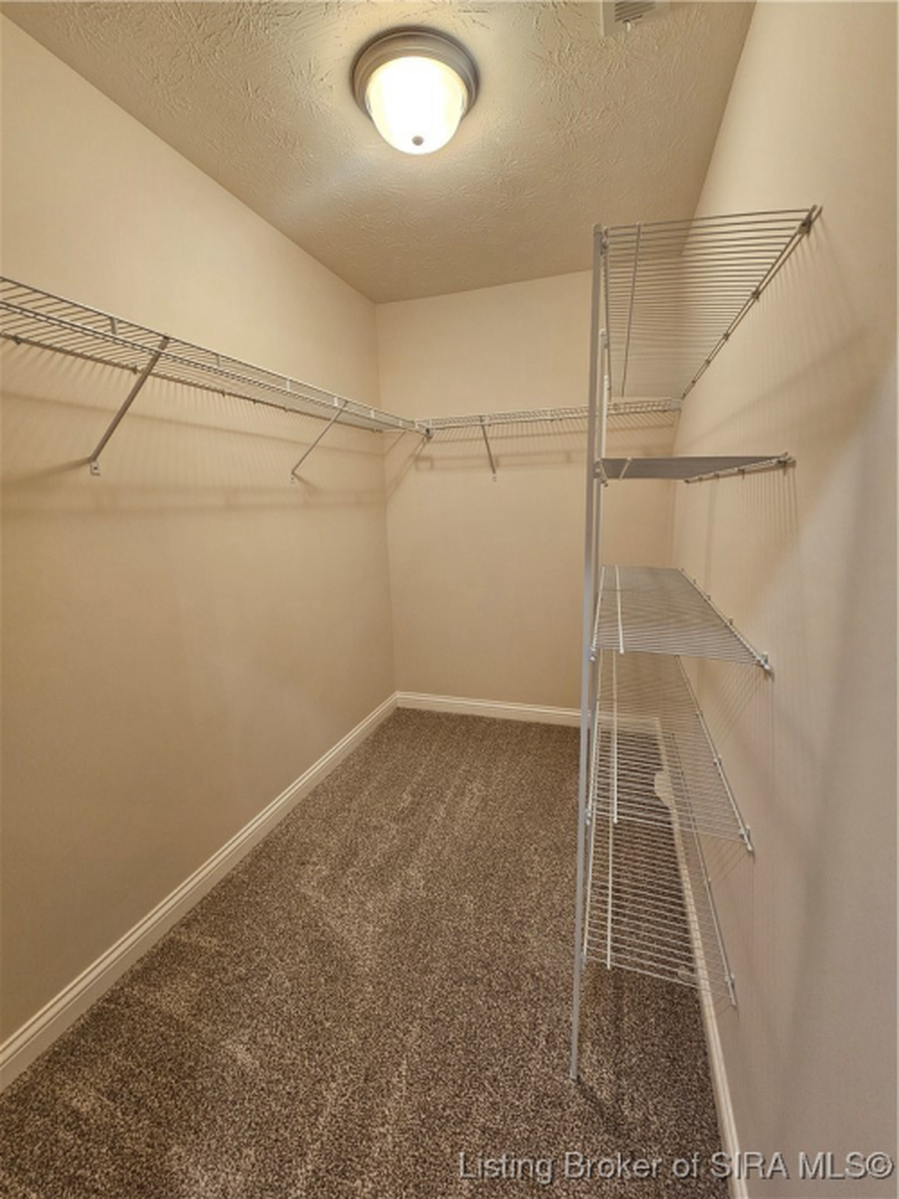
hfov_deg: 89.9
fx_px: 450
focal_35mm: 13
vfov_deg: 106.2
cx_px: 450
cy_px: 600
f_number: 2.2
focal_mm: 2.2
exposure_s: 1/60
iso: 160
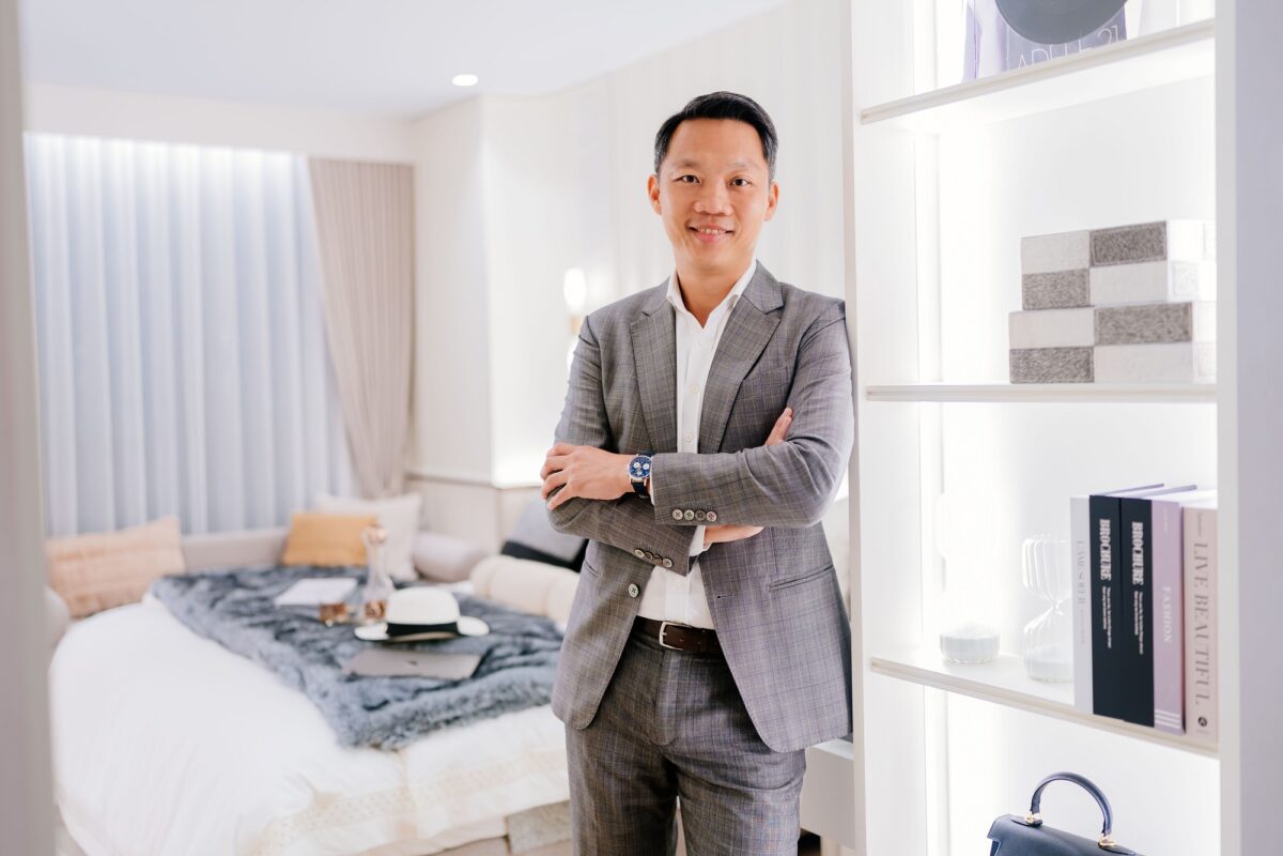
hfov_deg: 54.4
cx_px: 642
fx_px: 1247
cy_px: 428
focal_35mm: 35
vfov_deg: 37.9
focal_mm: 35
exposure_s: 1/100
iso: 200
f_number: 1.4
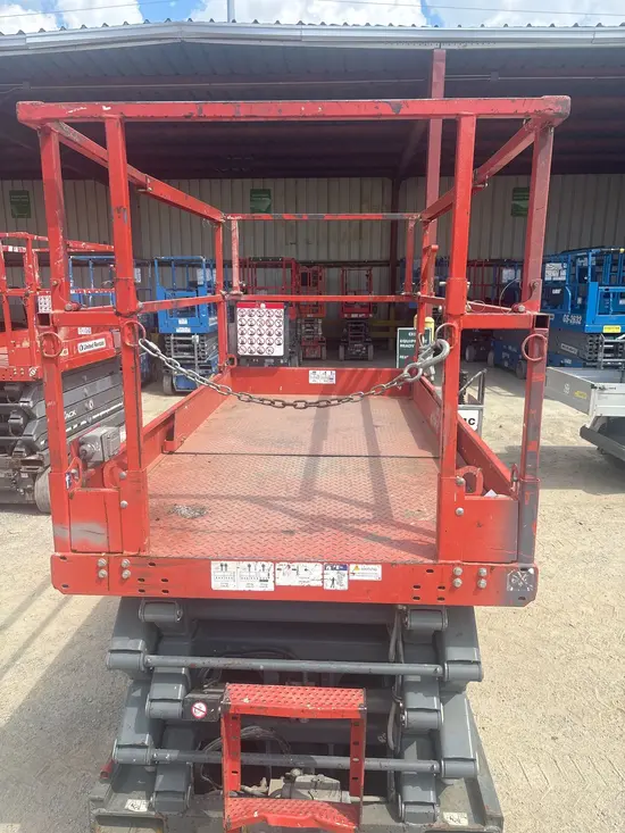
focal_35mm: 26
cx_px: 312
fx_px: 626
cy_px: 416
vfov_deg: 67.3
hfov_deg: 53.1
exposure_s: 1/1721
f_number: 1.6
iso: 50
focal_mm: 5.96
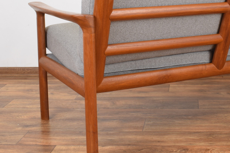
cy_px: 22
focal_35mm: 73
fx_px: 466
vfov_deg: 18.4
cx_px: 191
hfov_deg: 27.1
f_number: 25
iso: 100
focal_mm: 20
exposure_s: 4
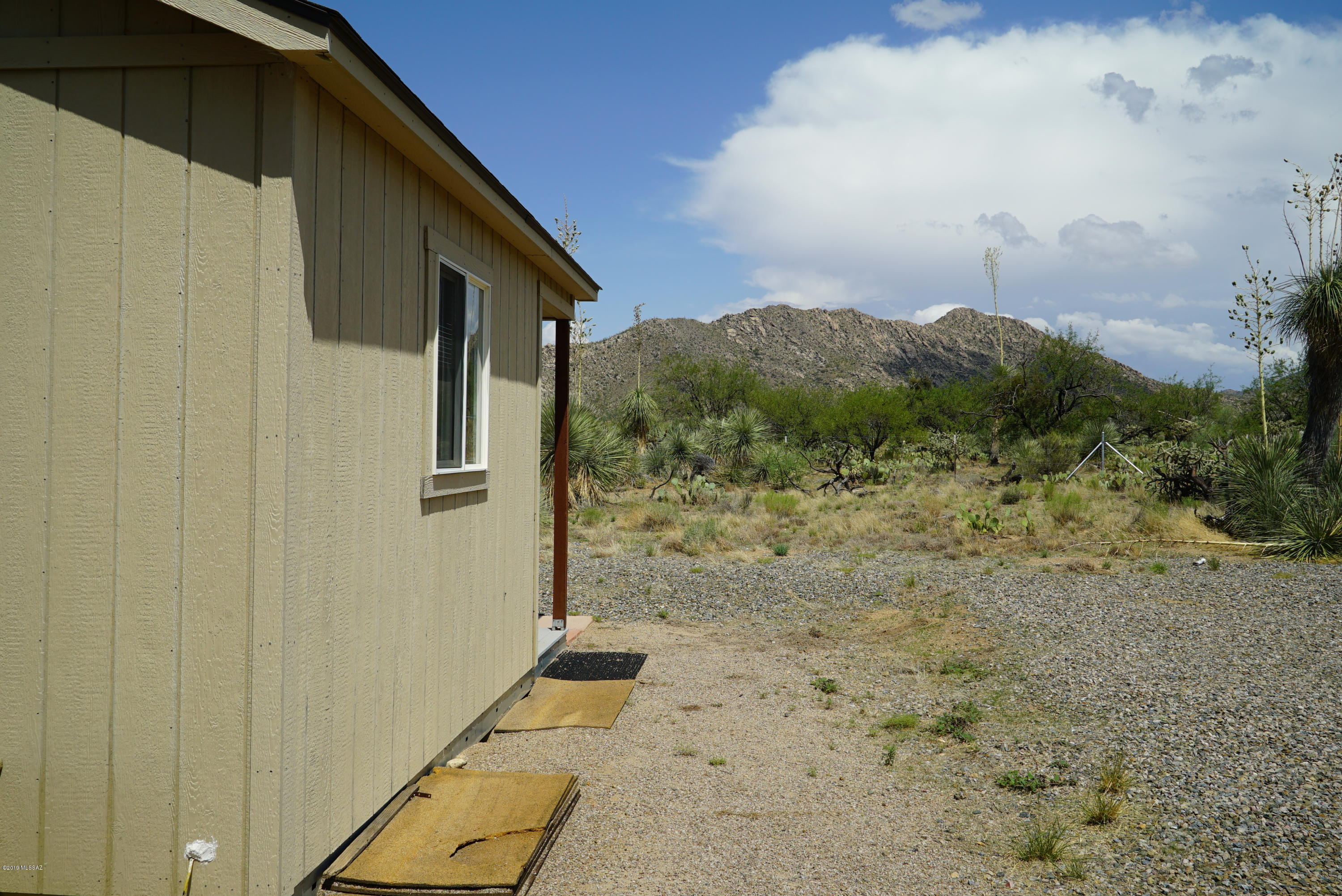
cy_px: 448
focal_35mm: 30
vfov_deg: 43.6
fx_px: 1119
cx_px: 671
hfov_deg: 61.9
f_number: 14
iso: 100
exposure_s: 1/160
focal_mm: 30
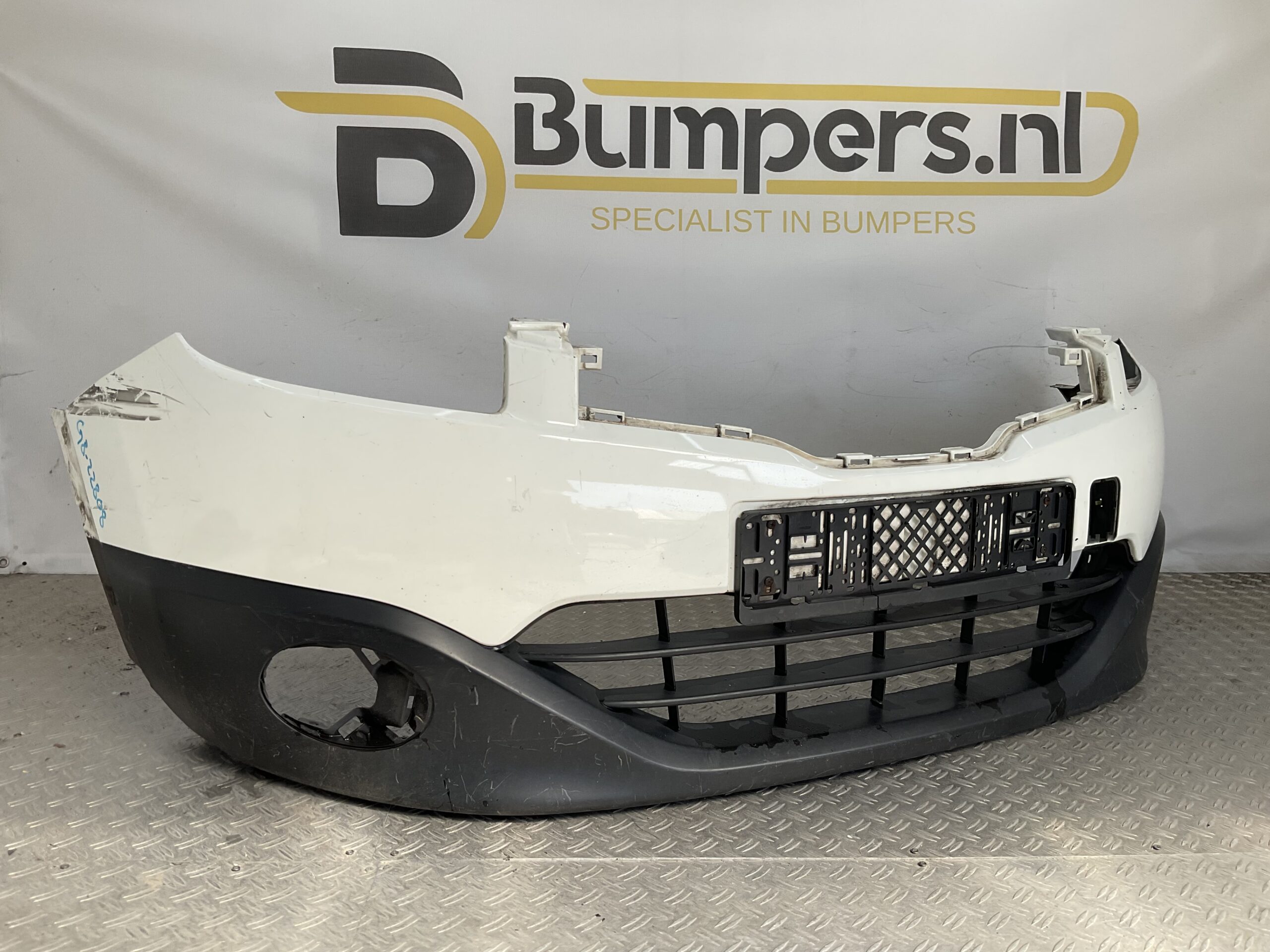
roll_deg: -1.6
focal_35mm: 29
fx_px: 1064
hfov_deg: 61.7
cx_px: 635
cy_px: 476
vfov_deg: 48.2
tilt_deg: -8.2
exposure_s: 1/586
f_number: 1.8
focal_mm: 3
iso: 16
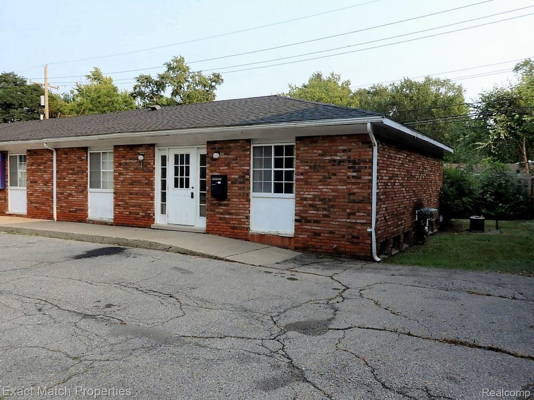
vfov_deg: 54.8
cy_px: 200
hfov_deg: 69.4
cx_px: 267
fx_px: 385
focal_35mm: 25
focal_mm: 4.5
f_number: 3
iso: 125
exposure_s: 1/640
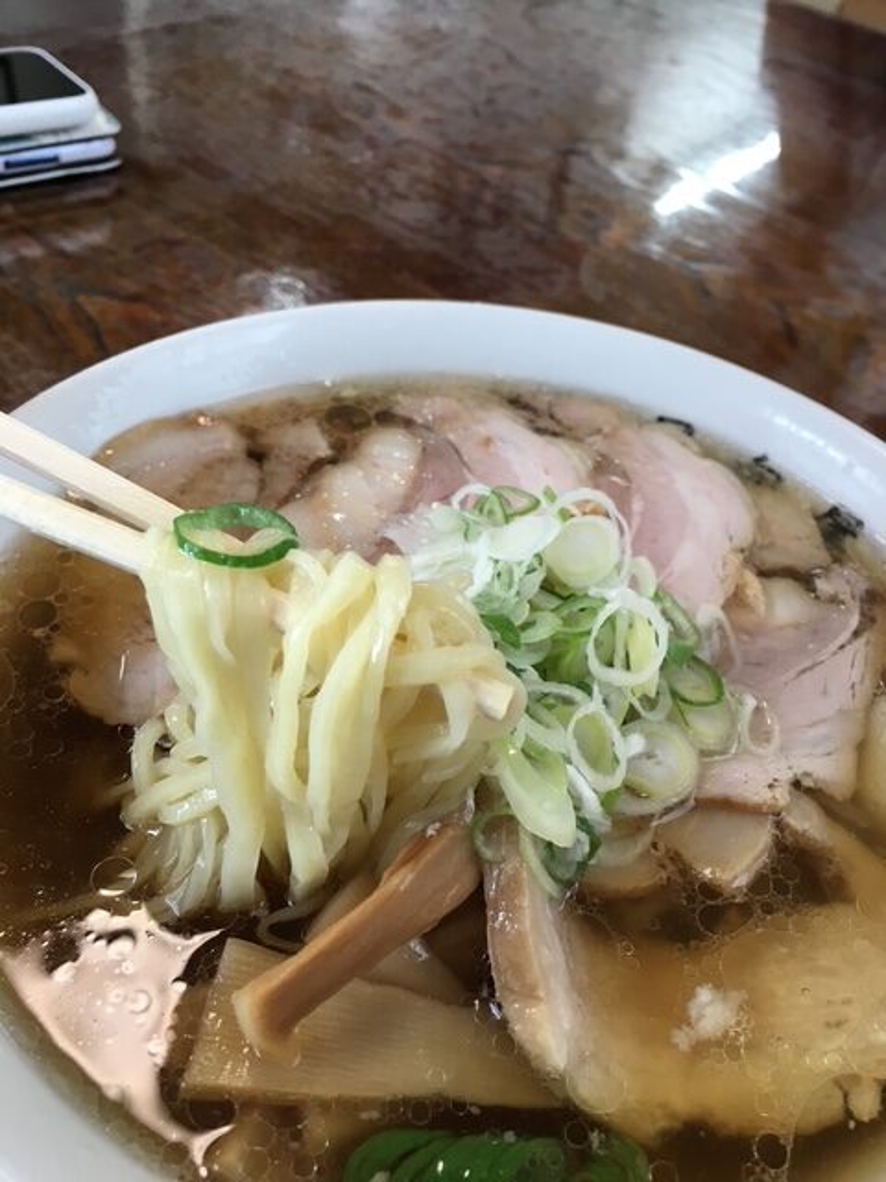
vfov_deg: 61.7
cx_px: 443
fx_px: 990
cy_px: 591
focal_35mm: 29
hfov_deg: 48.2
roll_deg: -9.7
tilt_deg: -44.4
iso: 32
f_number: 2.2
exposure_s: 1/30
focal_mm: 4.15
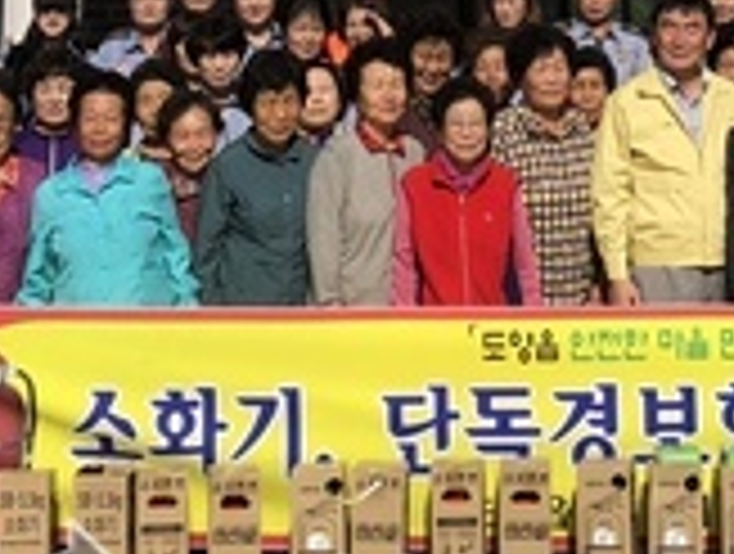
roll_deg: +0.0
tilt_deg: +9.5
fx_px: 2550
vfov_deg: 11.8
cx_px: 486
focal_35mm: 120
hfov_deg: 16.3
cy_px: -318
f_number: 1.8
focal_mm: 4
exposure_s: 1/3436
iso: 25
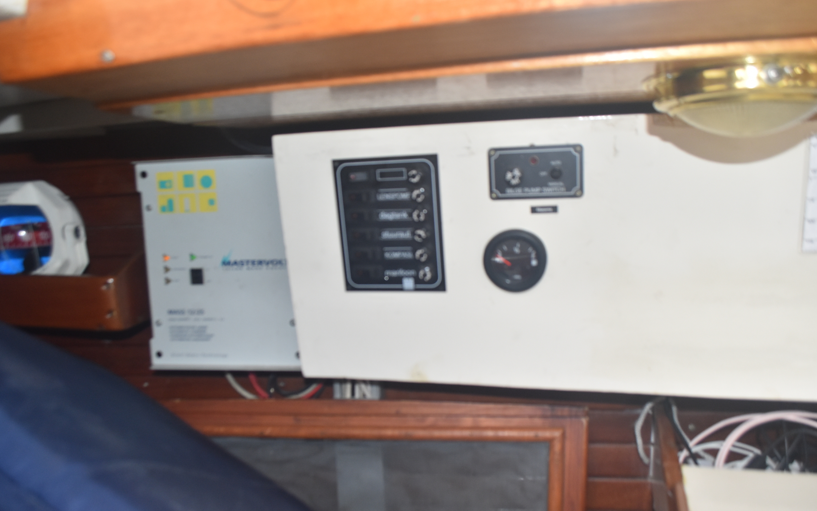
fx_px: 623
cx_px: 408
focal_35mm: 28
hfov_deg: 66.5
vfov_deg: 44.5
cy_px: 253
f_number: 4.5
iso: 800
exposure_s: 1/80
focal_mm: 18
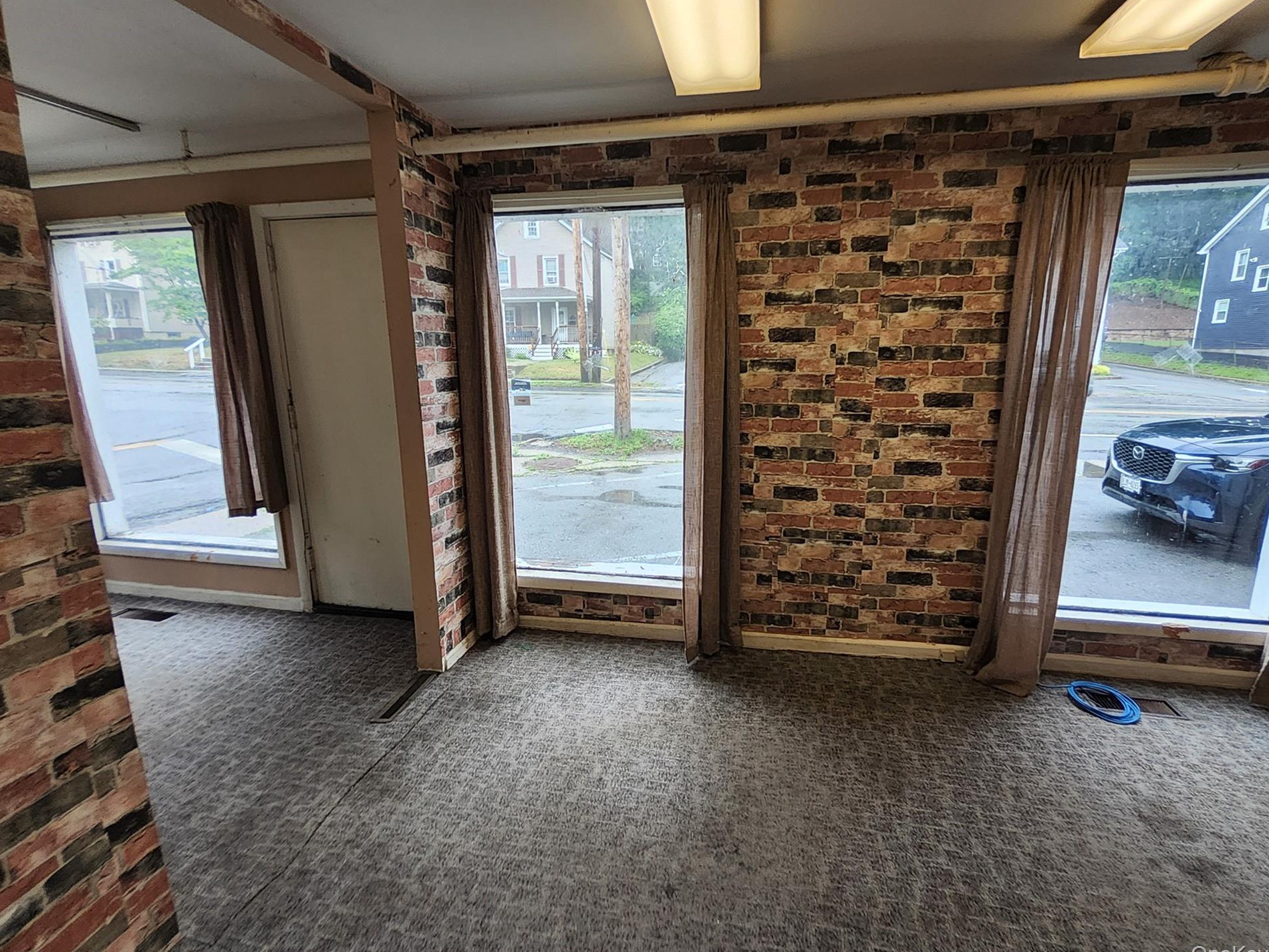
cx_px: 644
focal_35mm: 14
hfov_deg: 102.0
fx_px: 513
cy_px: 457
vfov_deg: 85.7
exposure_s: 1/60
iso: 50
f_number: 2.2
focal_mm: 1.13
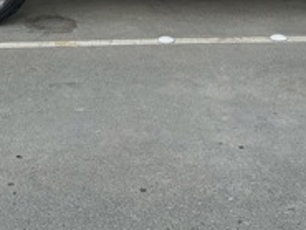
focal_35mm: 94
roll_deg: +0.5
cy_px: -109
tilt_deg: -7.0
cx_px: 116
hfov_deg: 20.8
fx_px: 831
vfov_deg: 14.7
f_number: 1.8
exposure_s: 1/461
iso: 25
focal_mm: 3
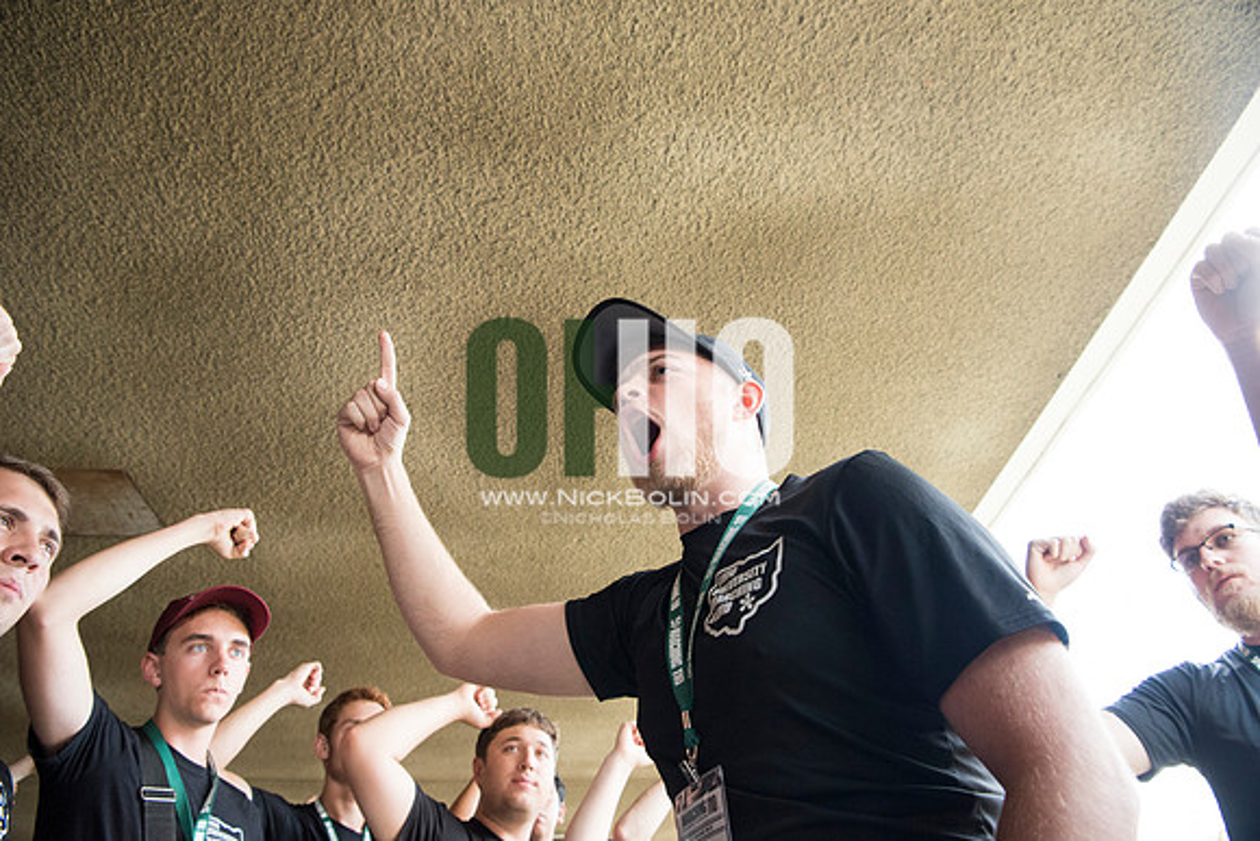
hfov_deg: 73.7
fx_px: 840
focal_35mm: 24
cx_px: 630
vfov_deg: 53.2
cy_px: 420
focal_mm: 24
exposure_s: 1/320
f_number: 5
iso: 2500
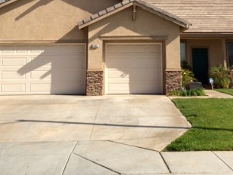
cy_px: 0
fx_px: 404
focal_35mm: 60
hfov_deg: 32.1
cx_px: 127
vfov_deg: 23.4
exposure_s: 1/2415
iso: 32
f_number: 2.2
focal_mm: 4.15
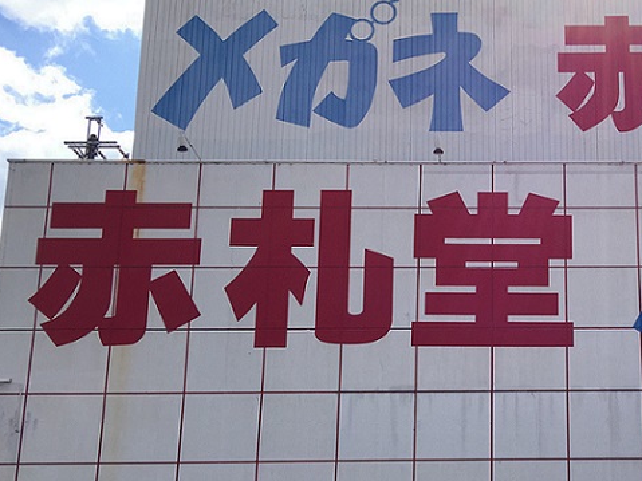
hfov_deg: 38.3
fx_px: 890
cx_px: 503
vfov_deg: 30.0
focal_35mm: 48
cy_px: 334
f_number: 2.2
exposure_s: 1/1799
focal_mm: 4.15
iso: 32
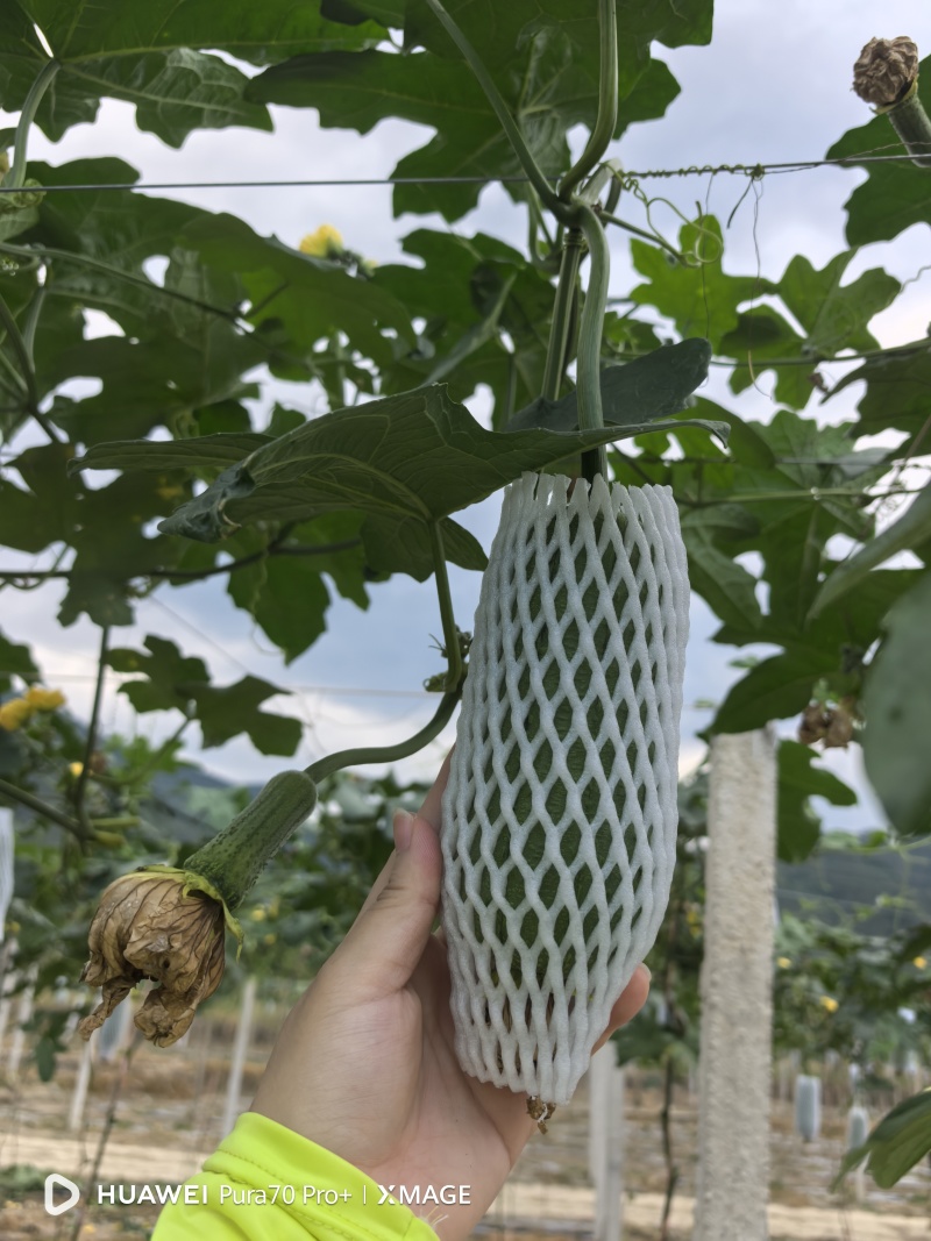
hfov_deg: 51.3
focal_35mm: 27
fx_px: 968
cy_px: 620
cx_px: 466
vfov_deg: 65.3
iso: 200
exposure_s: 1/1590
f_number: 2
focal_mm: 6.98
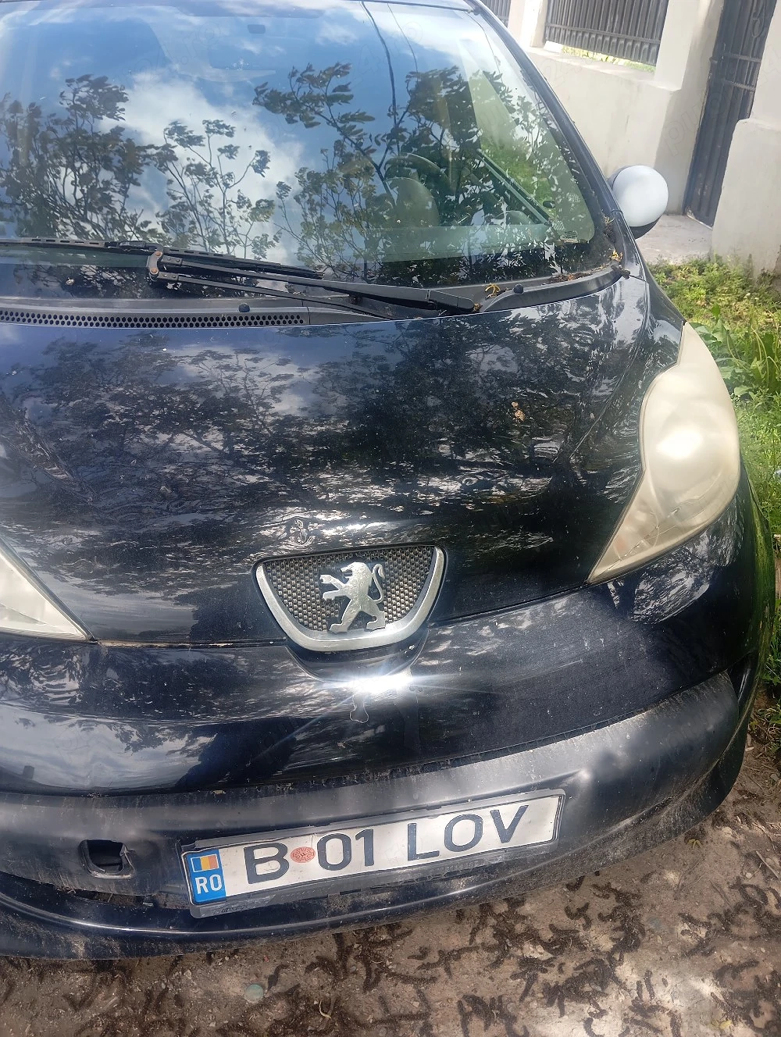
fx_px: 840
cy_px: 518
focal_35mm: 28
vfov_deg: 63.4
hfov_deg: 49.9
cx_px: 390
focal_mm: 4.22
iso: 107
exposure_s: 1/111
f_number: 1.8
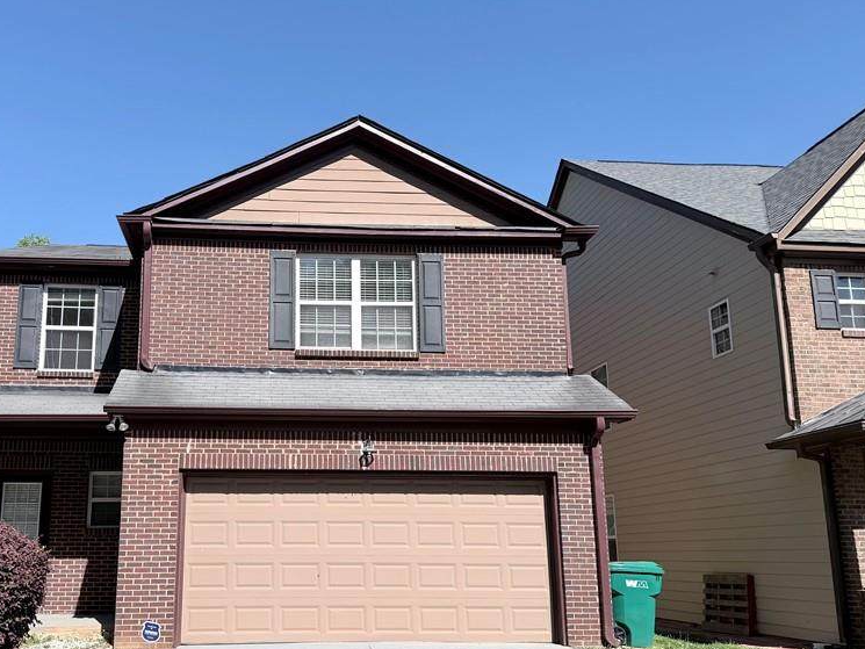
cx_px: 283
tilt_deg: +10.9
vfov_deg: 42.8
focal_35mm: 33
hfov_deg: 54.2
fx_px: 825
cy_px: 387
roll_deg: -1.3
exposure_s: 1/4975
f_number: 1.78
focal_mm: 6.76
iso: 80
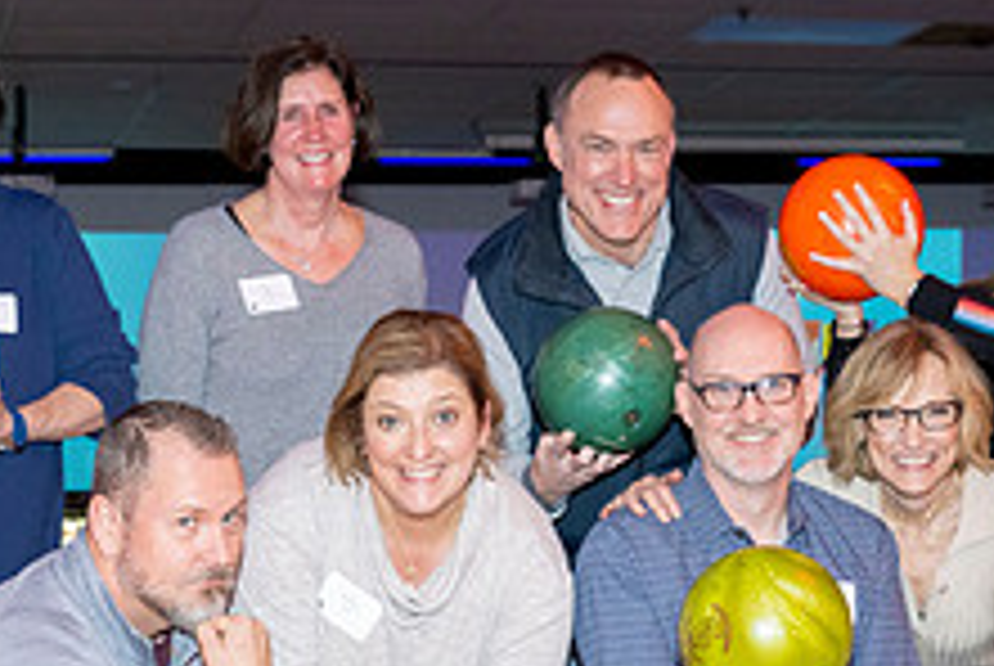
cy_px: 682
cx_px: 463
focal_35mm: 97
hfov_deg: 21.0
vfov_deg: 13.9
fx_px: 2682
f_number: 5.6
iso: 1600
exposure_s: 1/60
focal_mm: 37
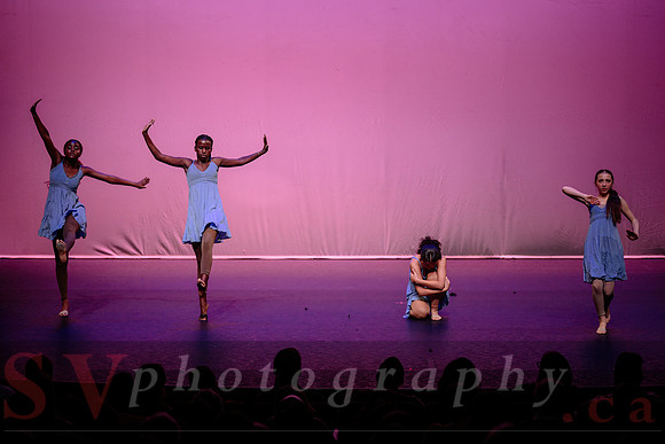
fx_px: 1811
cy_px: 222
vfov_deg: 14.0
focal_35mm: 98
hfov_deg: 20.8
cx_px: 332
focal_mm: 98
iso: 1250
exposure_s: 1/500
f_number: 2.8
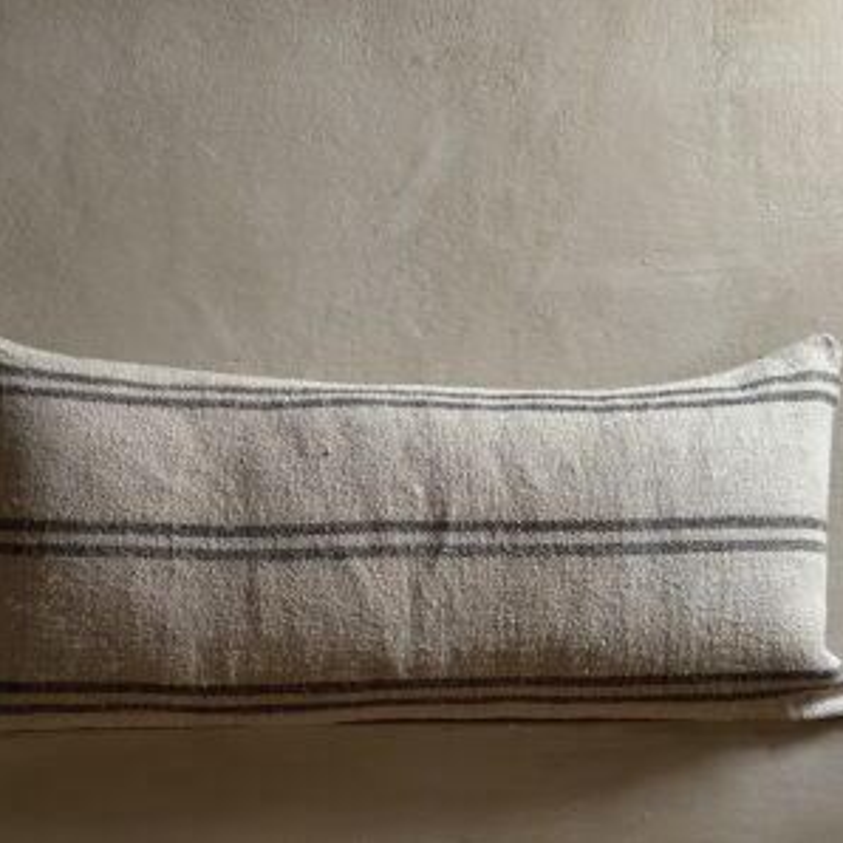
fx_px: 1570
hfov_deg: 30.0
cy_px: 422
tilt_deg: -0.3
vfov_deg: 30.0
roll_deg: -0.3
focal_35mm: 57
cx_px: 373
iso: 400
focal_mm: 6.86
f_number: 1.78
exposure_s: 1/40
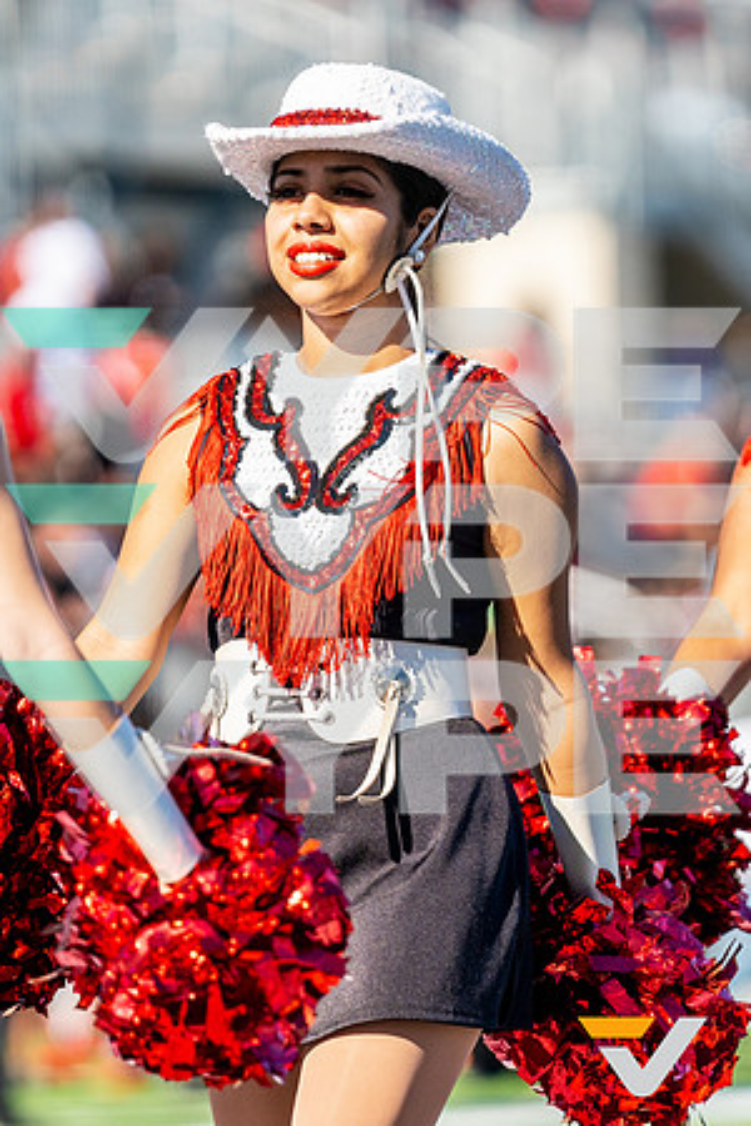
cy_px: 426
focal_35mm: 373
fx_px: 11668
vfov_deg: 5.5
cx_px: 530
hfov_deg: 3.7
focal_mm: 200
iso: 400
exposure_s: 1/2500
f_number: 2.8
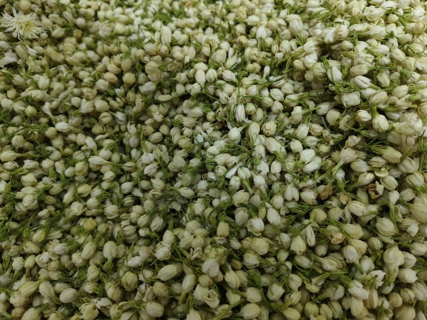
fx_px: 284
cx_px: 214
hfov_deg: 73.9
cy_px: 160
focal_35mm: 23
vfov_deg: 58.9
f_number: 1.88
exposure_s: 1/100
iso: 216
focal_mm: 5.6
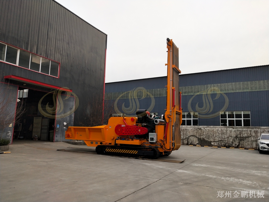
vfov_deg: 46.8
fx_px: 233
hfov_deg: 60.0
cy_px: 101
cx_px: 134
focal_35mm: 30
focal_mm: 3.95
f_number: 1.8
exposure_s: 1/364
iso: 51
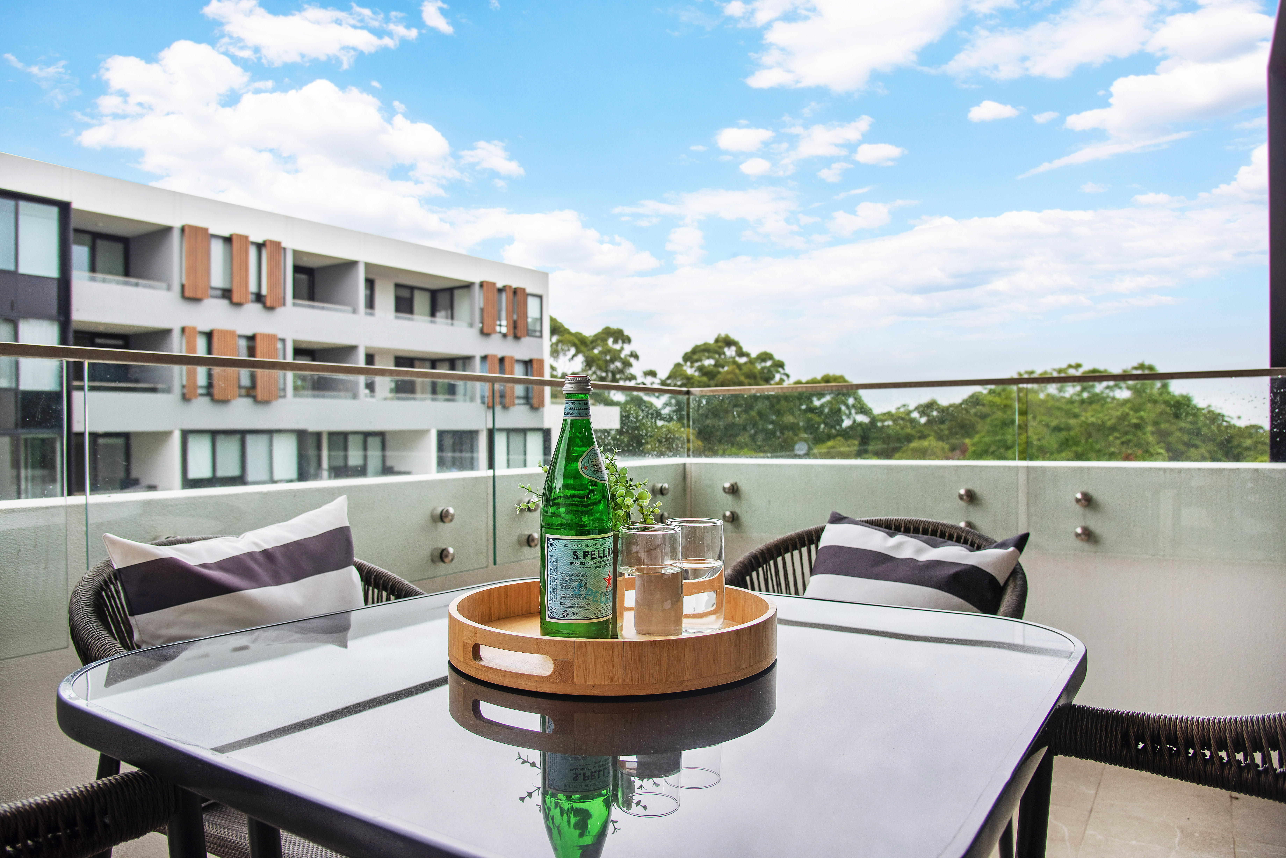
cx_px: 643
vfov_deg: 53.2
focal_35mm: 24
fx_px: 858
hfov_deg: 73.7
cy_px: 429
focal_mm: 24
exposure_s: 1/125
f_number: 5.6
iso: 320
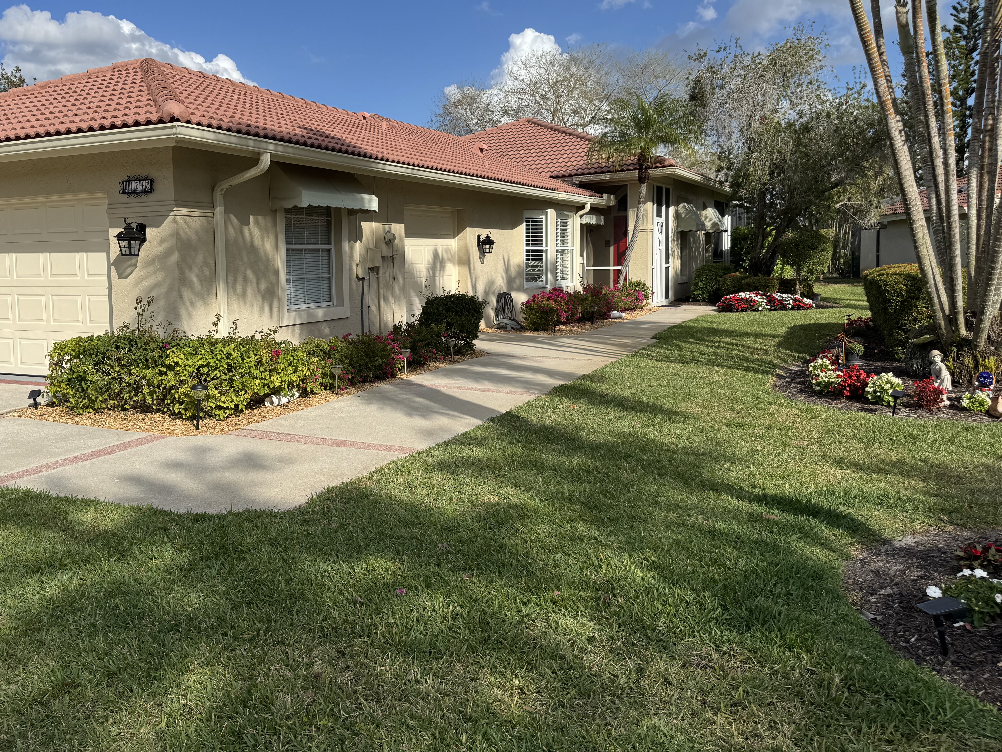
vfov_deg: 45.3
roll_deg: +1.5
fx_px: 897
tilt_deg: -4.3
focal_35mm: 31
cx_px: 375
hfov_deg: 57.6
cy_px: 325
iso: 80
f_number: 1.78
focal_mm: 6.76
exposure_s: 1/5814
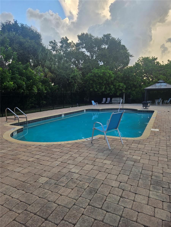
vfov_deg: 73.9
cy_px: 114
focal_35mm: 23
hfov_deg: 58.9
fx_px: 151
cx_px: 86
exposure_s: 1/235
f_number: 1.8
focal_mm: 5.4
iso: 25
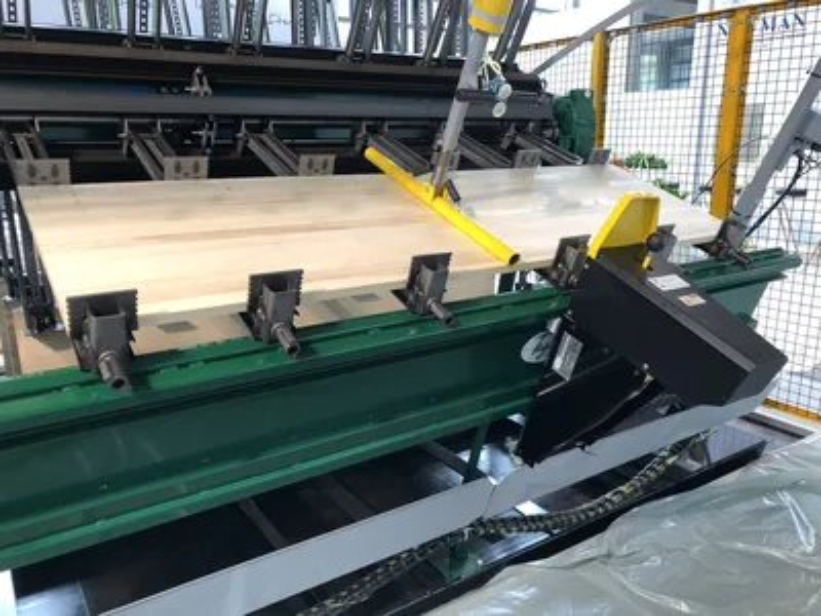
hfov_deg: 63.4
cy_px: 308
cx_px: 410
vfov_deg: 49.7
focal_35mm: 28
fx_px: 664
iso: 32
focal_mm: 3.99
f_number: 1.8
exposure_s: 1/50
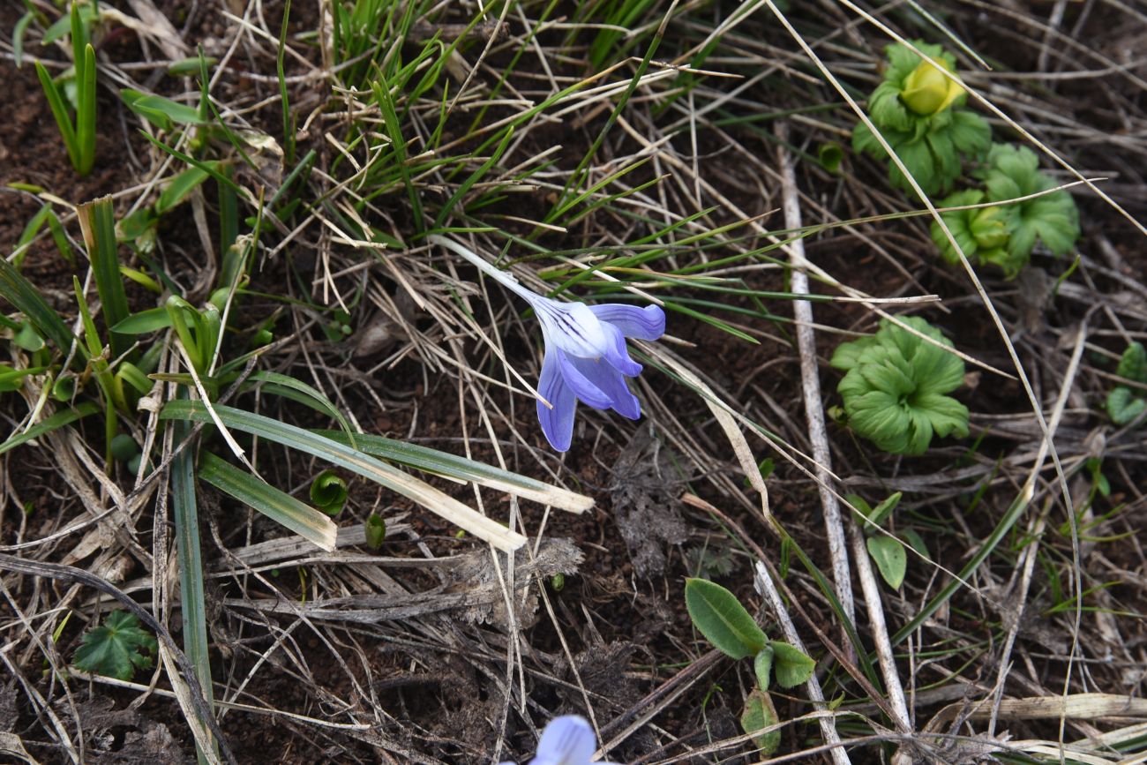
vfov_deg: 18.9
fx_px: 2294
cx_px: 574
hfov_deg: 28.1
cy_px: 382
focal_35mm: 72
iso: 320
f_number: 10
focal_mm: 72
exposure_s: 1/160
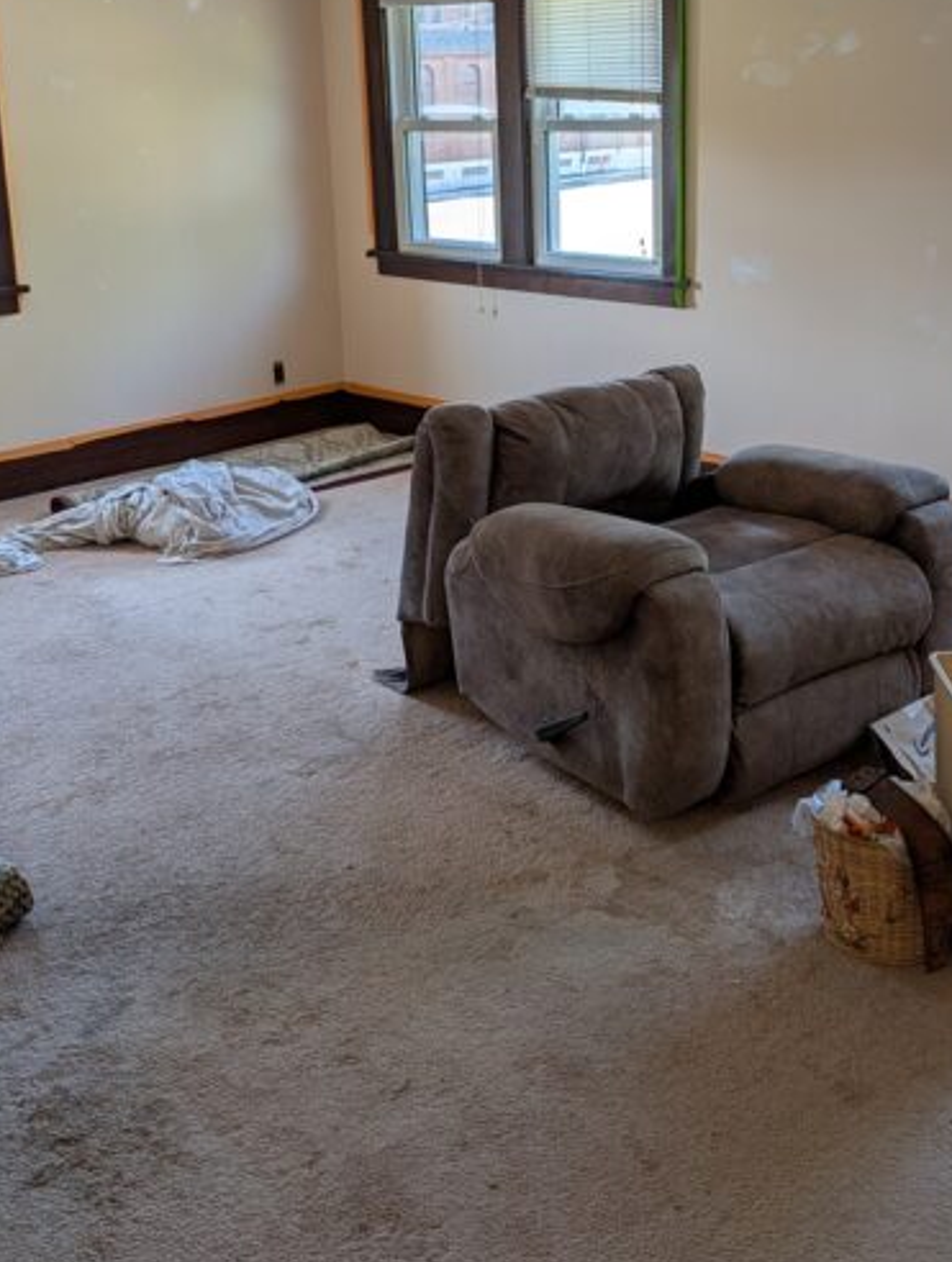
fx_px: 1425
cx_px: 520
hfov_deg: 36.9
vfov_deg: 47.2
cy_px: 454
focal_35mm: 39
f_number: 1.68
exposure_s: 1/60
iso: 27
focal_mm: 6.9
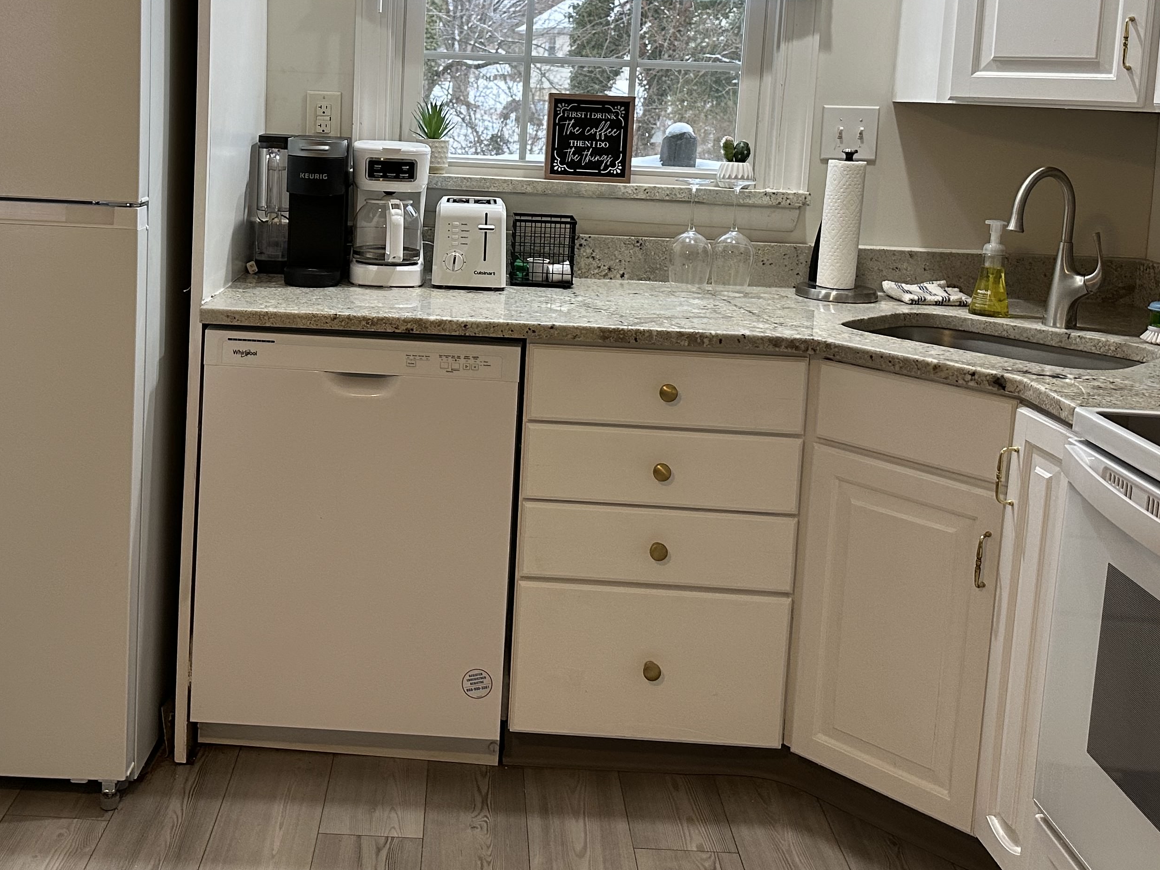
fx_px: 1307
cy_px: 230
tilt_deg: -6.7
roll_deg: -3.4
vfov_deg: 36.1
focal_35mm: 39
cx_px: 454
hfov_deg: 47.5
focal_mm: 6.86
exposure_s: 1/105
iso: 250
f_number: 1.78
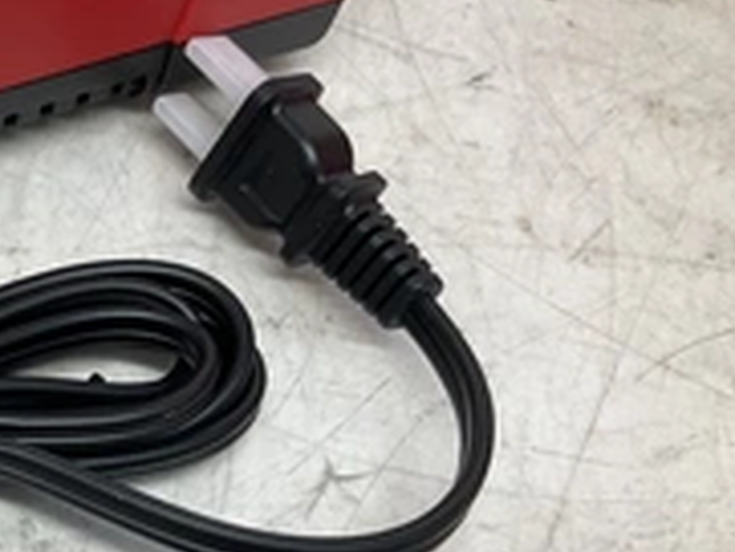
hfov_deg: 27.7
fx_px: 1360
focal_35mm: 64
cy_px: 434
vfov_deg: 22.7
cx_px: -65
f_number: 1.8
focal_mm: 3
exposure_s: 1/120
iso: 50
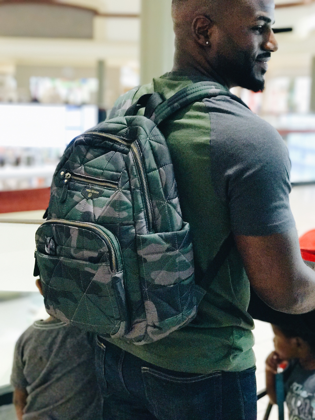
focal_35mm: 57
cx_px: 158
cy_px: 210
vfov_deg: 33.8
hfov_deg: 25.7
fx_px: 692
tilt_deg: -8.5
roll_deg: -1.4
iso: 640
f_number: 2.8
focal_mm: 6.6
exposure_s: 1/60
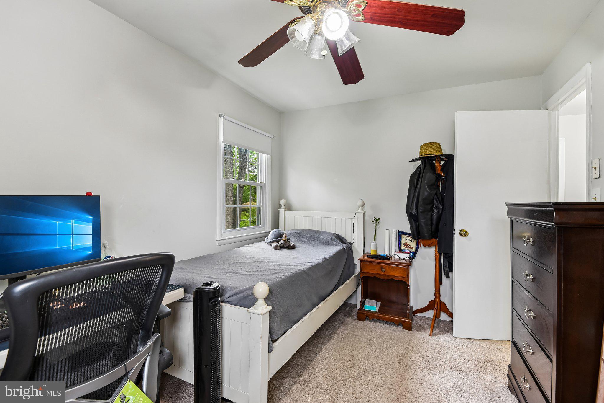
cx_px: 302
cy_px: 202
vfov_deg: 73.7
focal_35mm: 16
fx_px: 268
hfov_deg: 96.7
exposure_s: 1/8
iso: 400
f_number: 8
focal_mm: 16
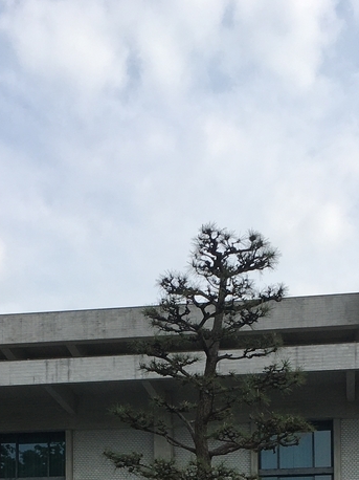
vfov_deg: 23.3
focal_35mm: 76
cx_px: 166
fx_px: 1052
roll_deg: +0.7
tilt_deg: +4.0
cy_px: 593
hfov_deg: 19.4
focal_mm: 4.15
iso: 25
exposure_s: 1/1603
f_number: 2.2
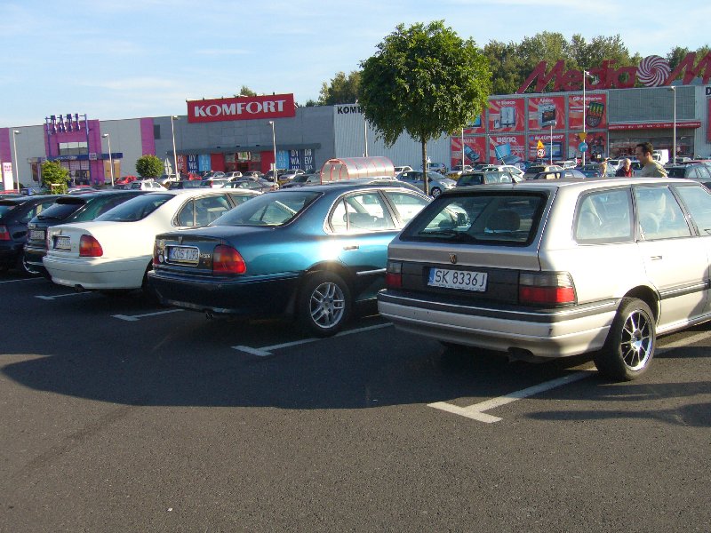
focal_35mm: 36
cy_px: 266
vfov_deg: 39.7
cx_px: 356
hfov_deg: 51.4
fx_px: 739
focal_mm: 6
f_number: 5.7
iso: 80
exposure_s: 1/200
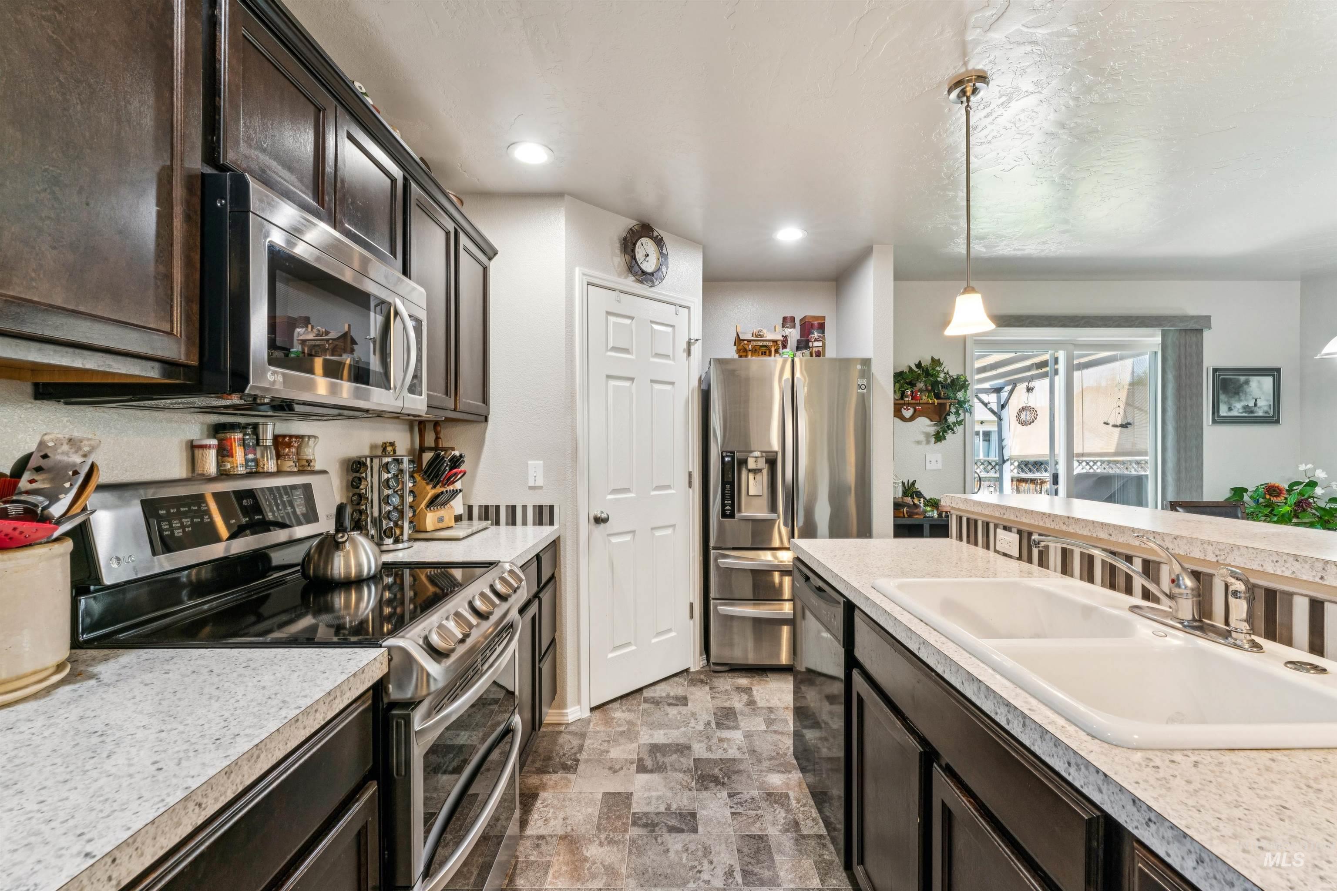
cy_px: 446
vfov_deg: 75.9
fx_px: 572
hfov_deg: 98.9
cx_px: 668
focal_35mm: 15
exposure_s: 1/5
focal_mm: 15.4
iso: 400
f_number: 13
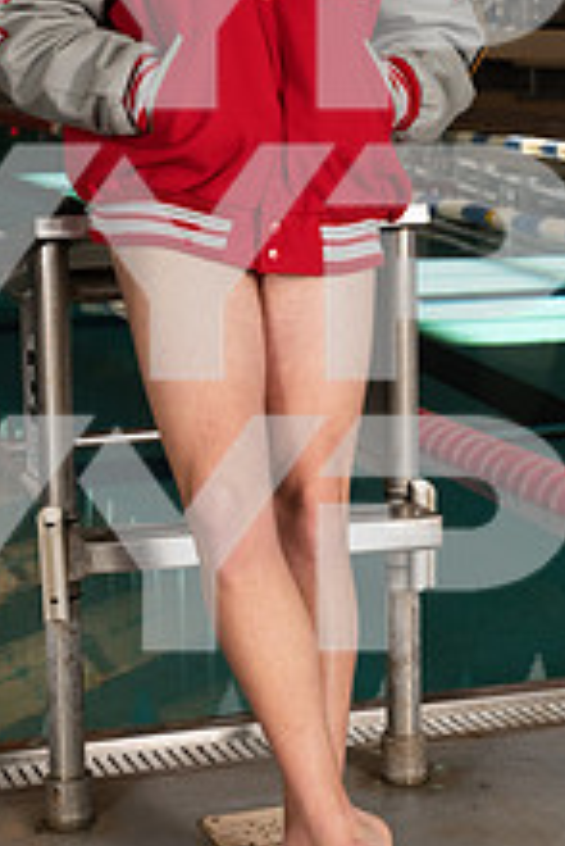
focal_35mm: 98
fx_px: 2303
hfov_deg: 14.0
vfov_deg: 20.7
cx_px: 281
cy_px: 265
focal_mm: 48
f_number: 7.1
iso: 800
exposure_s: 1/250
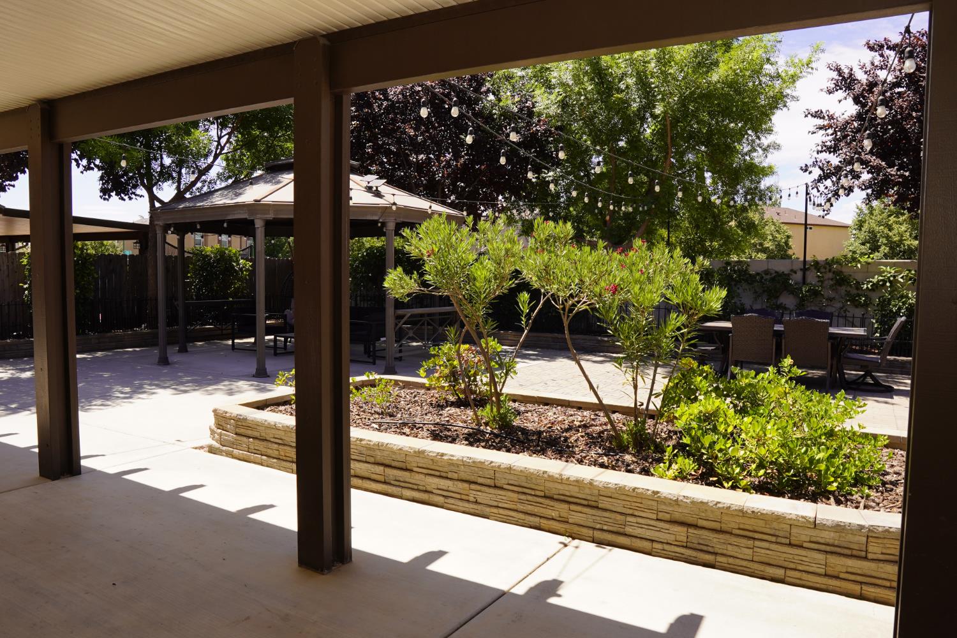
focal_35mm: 24
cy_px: 319
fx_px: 638
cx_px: 478
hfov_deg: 73.7
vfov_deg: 53.1
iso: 100
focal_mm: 16
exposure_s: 1/100
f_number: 10
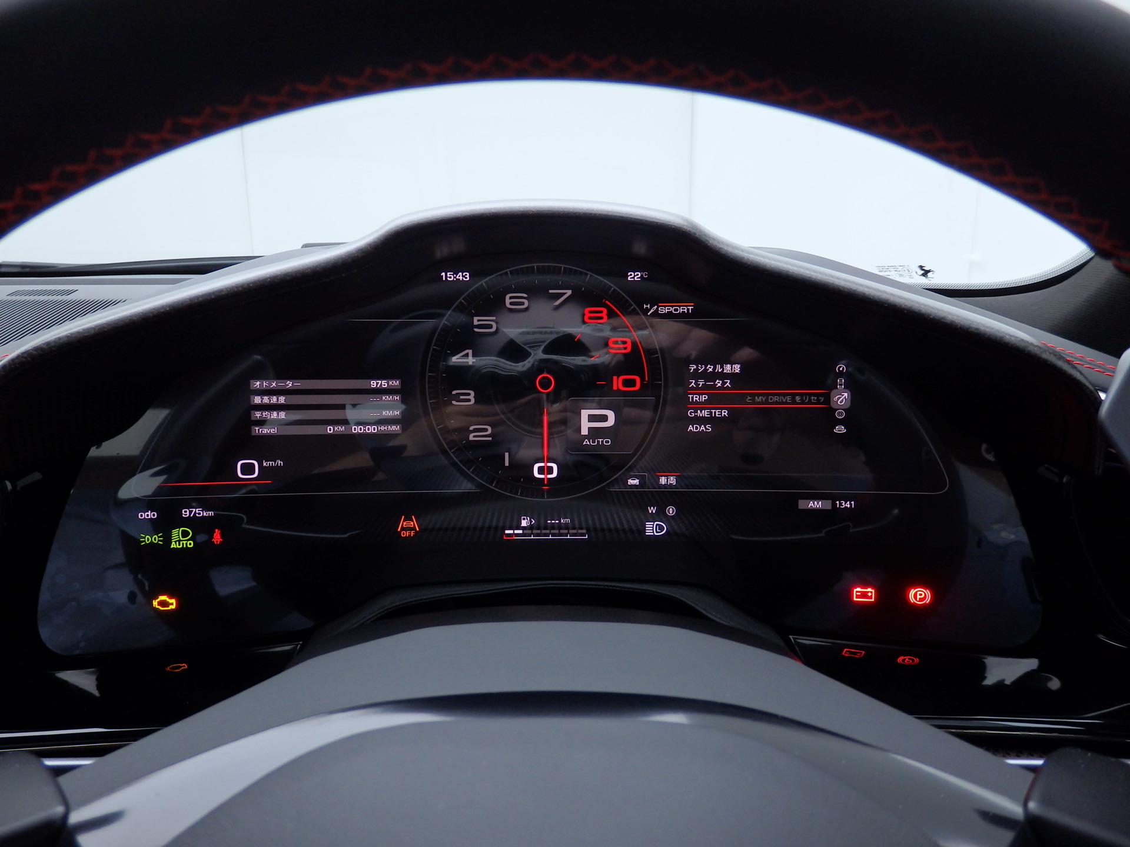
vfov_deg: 54.9
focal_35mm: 25
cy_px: 424
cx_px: 565
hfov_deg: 69.4
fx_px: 816
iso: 125
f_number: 3
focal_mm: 4.5
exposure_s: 1/50
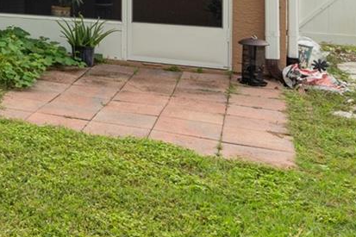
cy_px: -55
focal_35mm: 62
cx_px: -211
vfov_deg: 20.3
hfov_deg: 23.8
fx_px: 613
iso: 250
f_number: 9
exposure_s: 1/60
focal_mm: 16
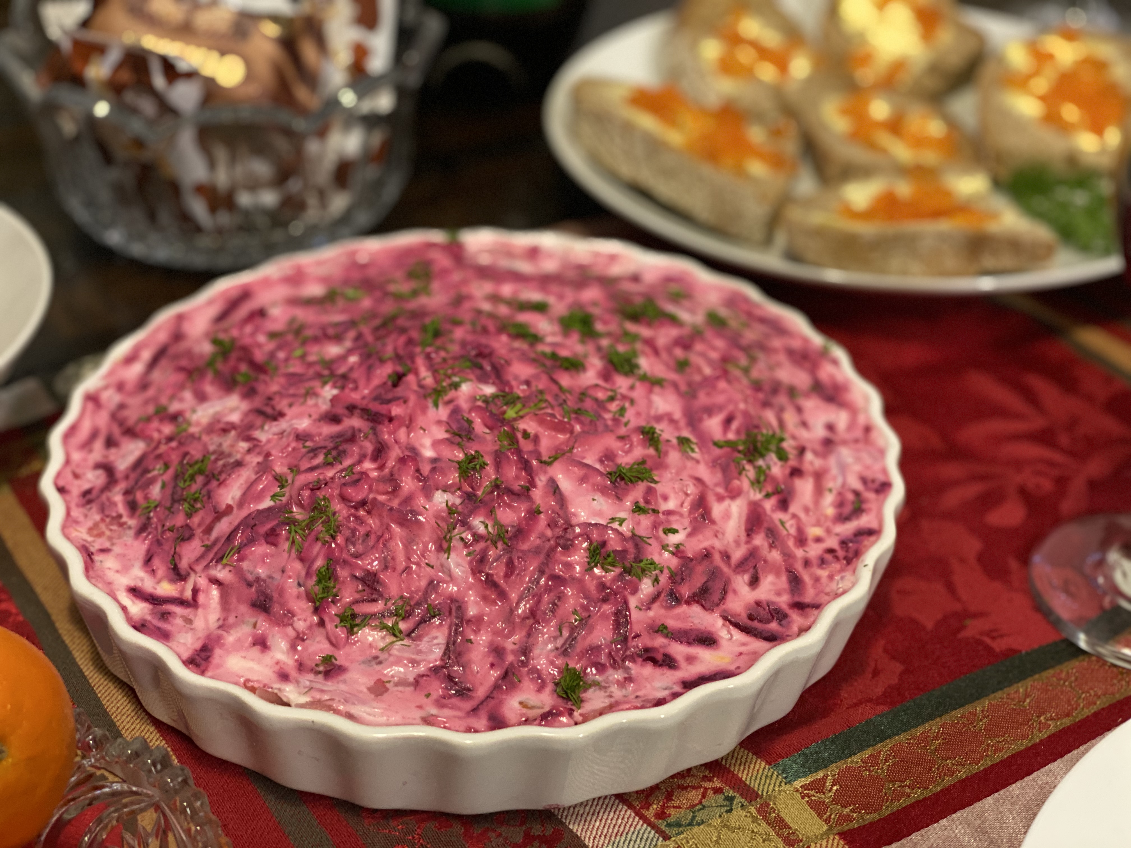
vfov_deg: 28.0
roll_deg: -1.3
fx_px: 1699
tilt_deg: -35.1
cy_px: 424
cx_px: 566
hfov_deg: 36.8
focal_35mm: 52
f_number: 2
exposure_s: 1/40
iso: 250
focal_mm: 6
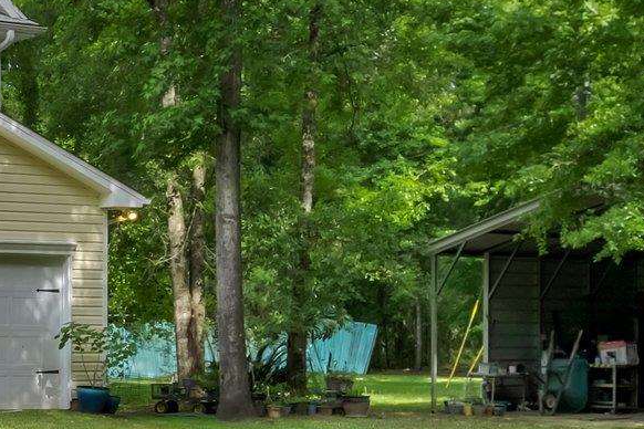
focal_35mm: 81
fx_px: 1449
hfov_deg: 22.2
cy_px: 308
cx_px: -217
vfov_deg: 16.8
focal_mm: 15.1
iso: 320
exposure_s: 1/950
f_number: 8
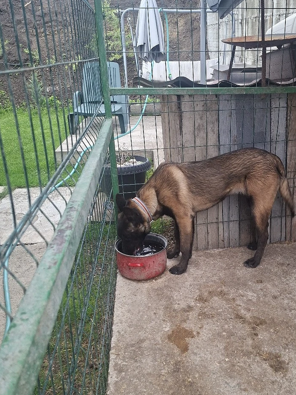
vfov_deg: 55.3
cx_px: 204
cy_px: 202
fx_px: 376
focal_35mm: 33
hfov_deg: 42.2
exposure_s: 1/100
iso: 125
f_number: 1.8
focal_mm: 5.54
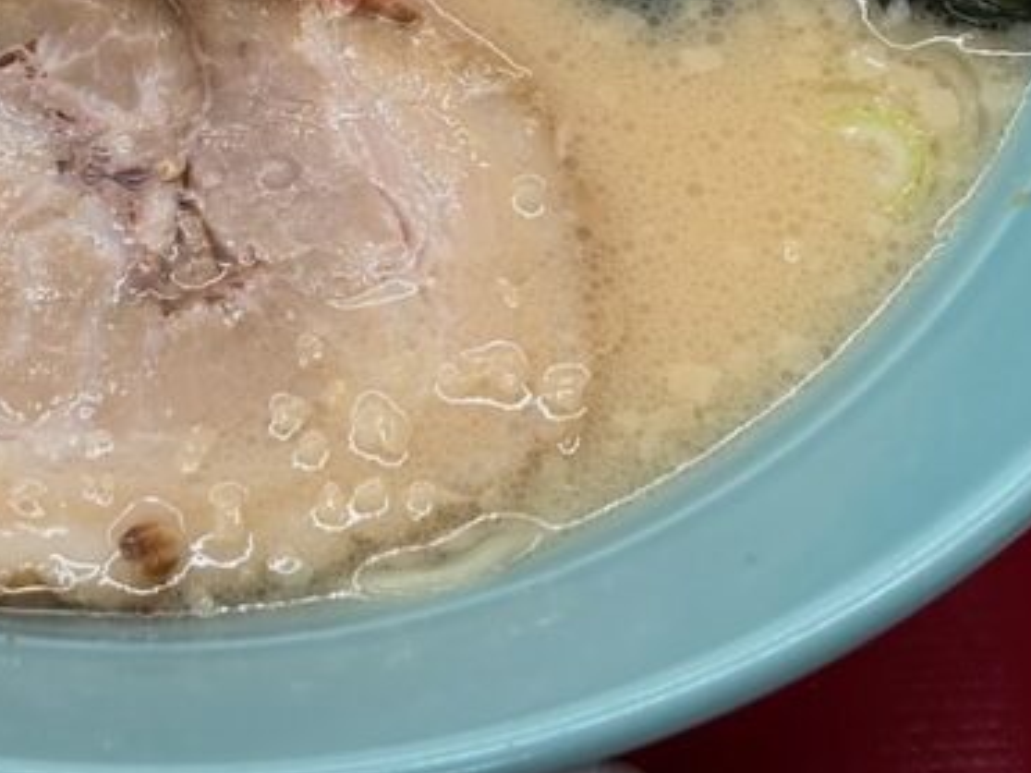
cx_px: 158
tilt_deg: -57.0
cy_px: -269
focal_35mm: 143
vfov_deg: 10.1
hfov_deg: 13.7
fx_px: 4259
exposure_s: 1/50
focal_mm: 5.96
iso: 25
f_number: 1.6
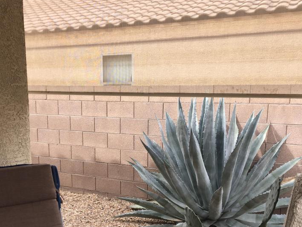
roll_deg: +1.0
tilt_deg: -12.2
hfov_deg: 44.6
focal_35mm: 42
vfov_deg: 33.9
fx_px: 366
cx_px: 123
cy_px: 159
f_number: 2.2
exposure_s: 1/311
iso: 25
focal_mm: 4.15
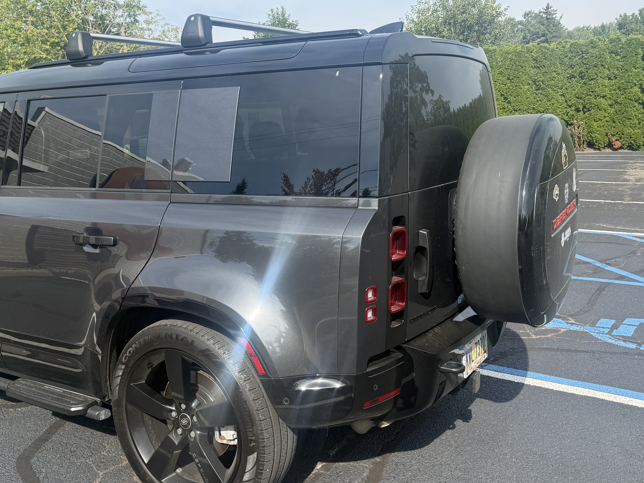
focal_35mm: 35
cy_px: 235
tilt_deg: -9.6
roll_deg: +2.0
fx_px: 651
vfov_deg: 40.7
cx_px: 224
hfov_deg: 51.8
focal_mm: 6.76
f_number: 1.78
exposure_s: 1/2611
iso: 80
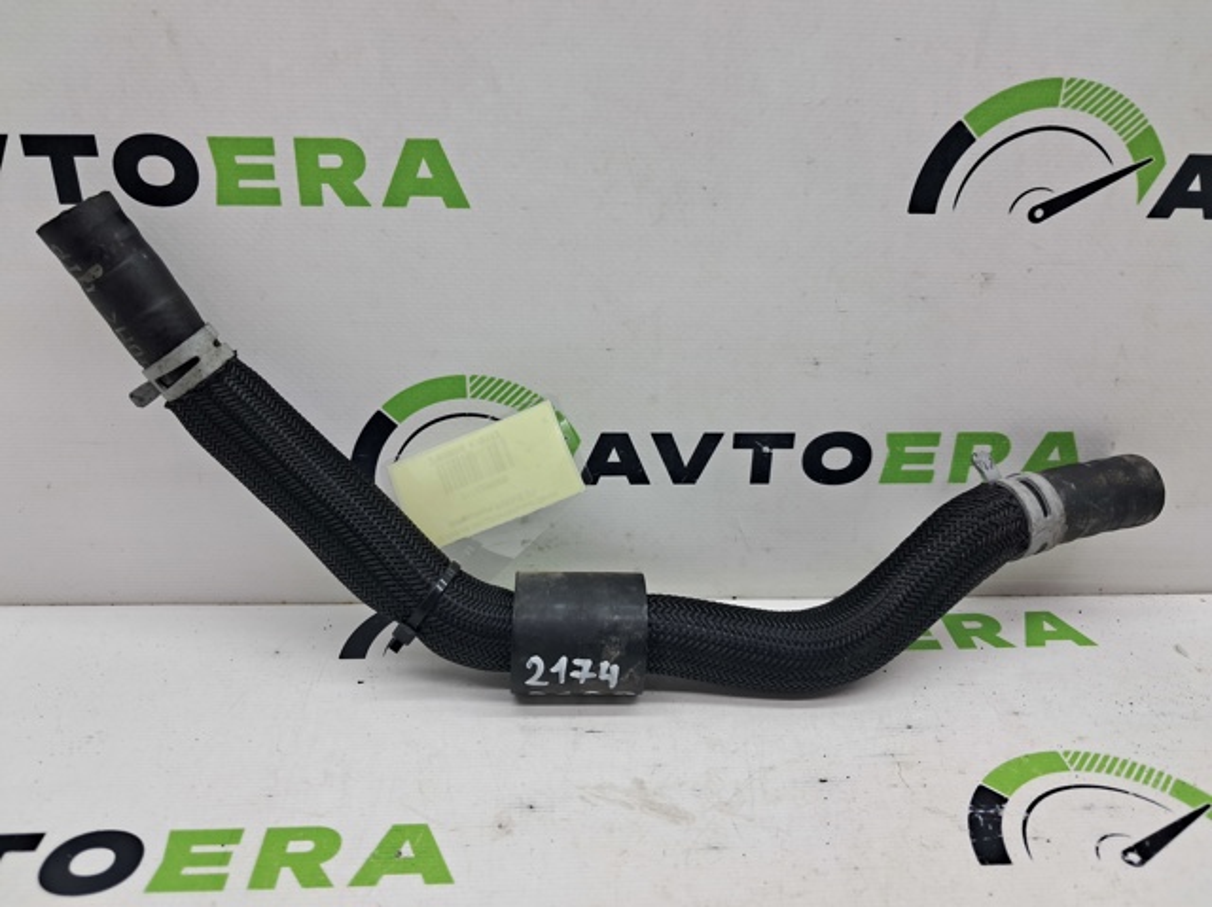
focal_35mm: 27
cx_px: 606
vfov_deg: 51.3
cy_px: 454
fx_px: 945
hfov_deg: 65.4
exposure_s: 1/100
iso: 50
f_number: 1.8
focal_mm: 4
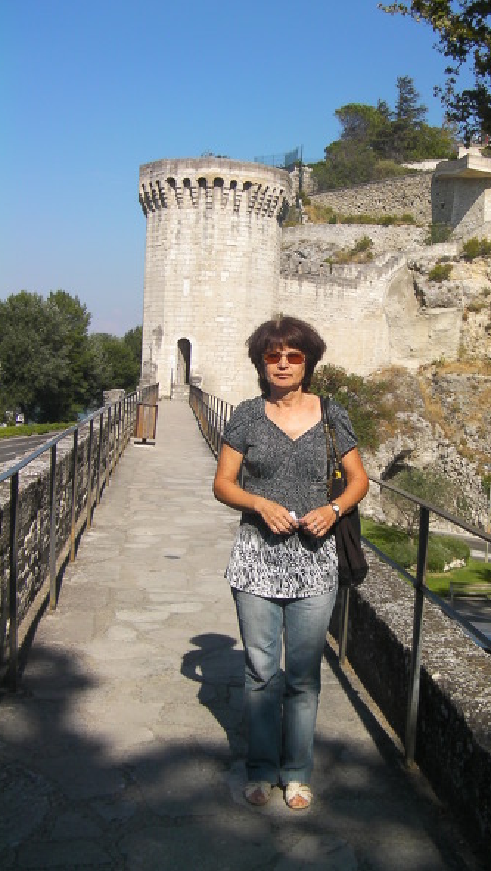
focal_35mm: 42
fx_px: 971
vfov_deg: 48.3
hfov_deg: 28.2
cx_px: 324
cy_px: 433
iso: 50
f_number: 4.5
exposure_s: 1/442
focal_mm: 6.8
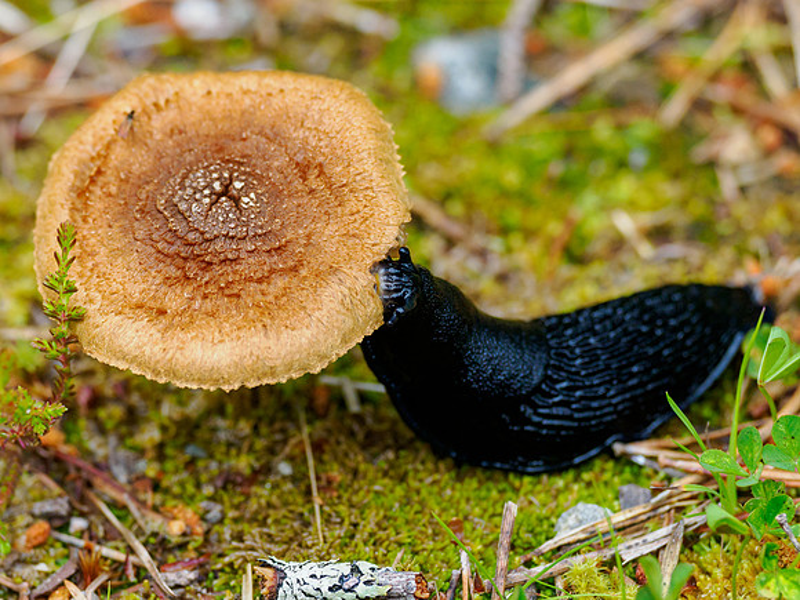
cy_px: 300
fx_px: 16130
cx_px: 397
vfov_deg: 2.1
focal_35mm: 698
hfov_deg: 2.8
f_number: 4
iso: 1000
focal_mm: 300
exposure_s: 1/800
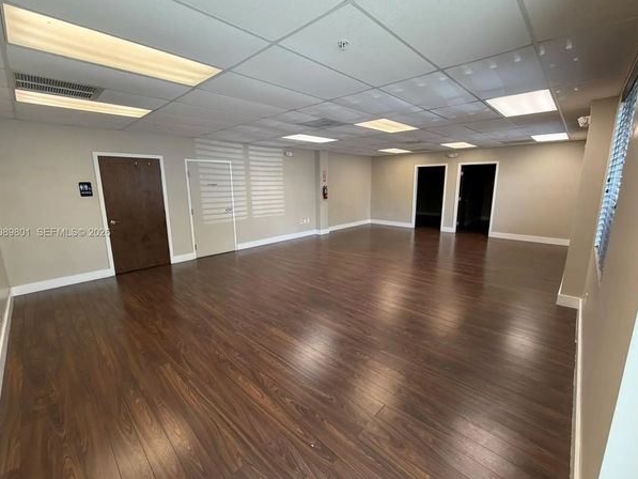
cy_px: 233
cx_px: 320
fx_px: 277
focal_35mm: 15
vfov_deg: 81.7
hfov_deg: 98.2
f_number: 2.2
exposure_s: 1/120
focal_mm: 2.22
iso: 200
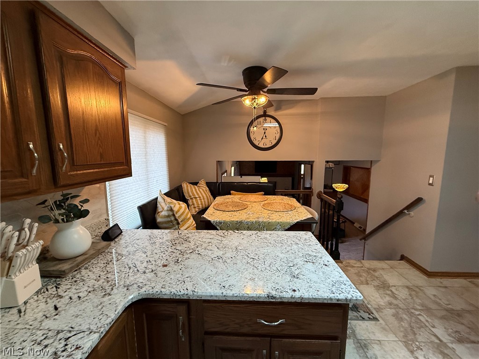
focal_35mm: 14
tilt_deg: -5.6
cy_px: 180
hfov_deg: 102.1
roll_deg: +0.0
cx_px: 240
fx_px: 194
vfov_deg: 85.7
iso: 320
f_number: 2.2
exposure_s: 1/87
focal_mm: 2.22
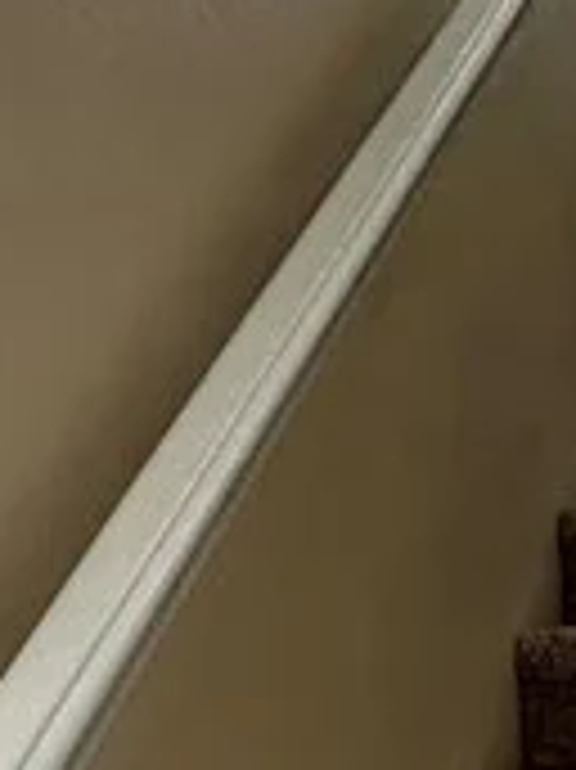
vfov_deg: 21.2
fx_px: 1866
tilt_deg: -8.9
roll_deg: -1.0
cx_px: 914
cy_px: 986
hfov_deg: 15.8
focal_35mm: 84
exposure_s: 1/60
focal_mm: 2.22
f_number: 2.2
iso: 400
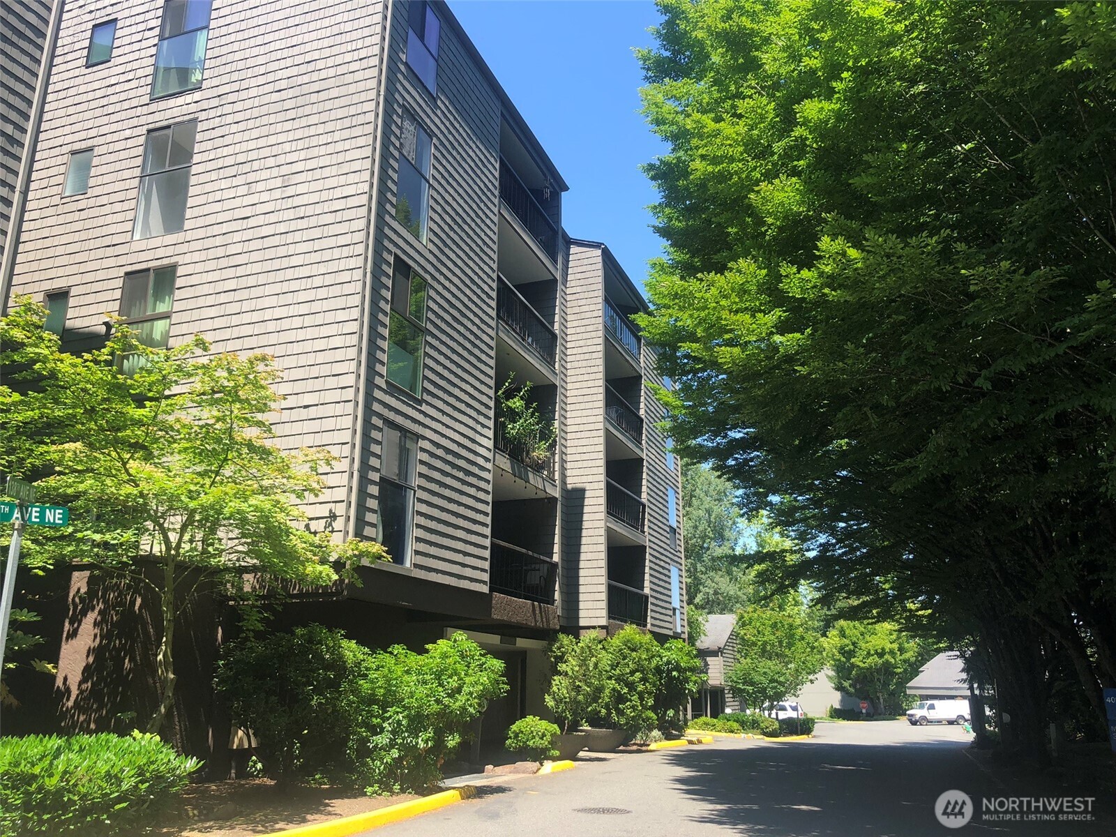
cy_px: 418
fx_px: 903
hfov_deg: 63.4
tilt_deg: +14.0
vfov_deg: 49.7
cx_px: 558
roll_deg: -0.4
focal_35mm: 28
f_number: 1.8
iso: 20
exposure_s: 1/571
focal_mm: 3.99
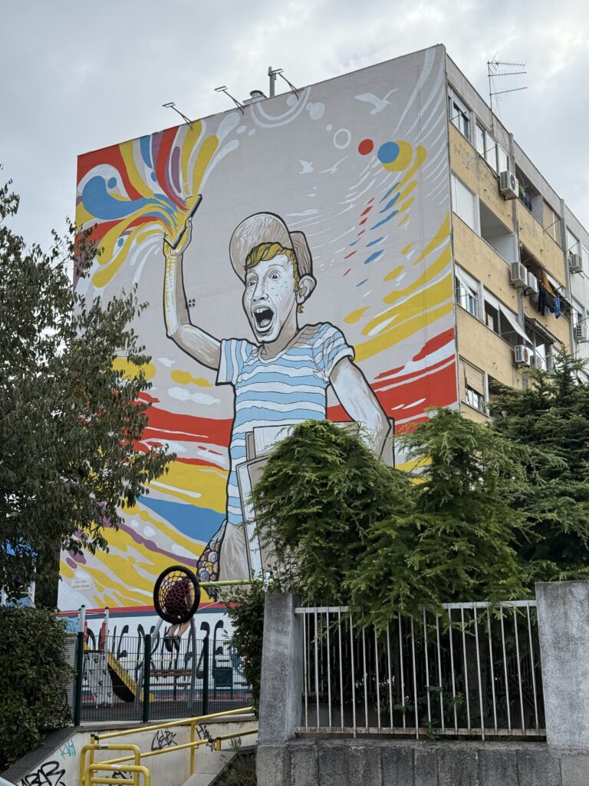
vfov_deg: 39.7
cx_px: 294
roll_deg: +0.0
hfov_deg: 30.3
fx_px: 1089
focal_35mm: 48
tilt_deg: +14.5
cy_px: 393
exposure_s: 1/1838
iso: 64
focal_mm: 6.76
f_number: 1.78
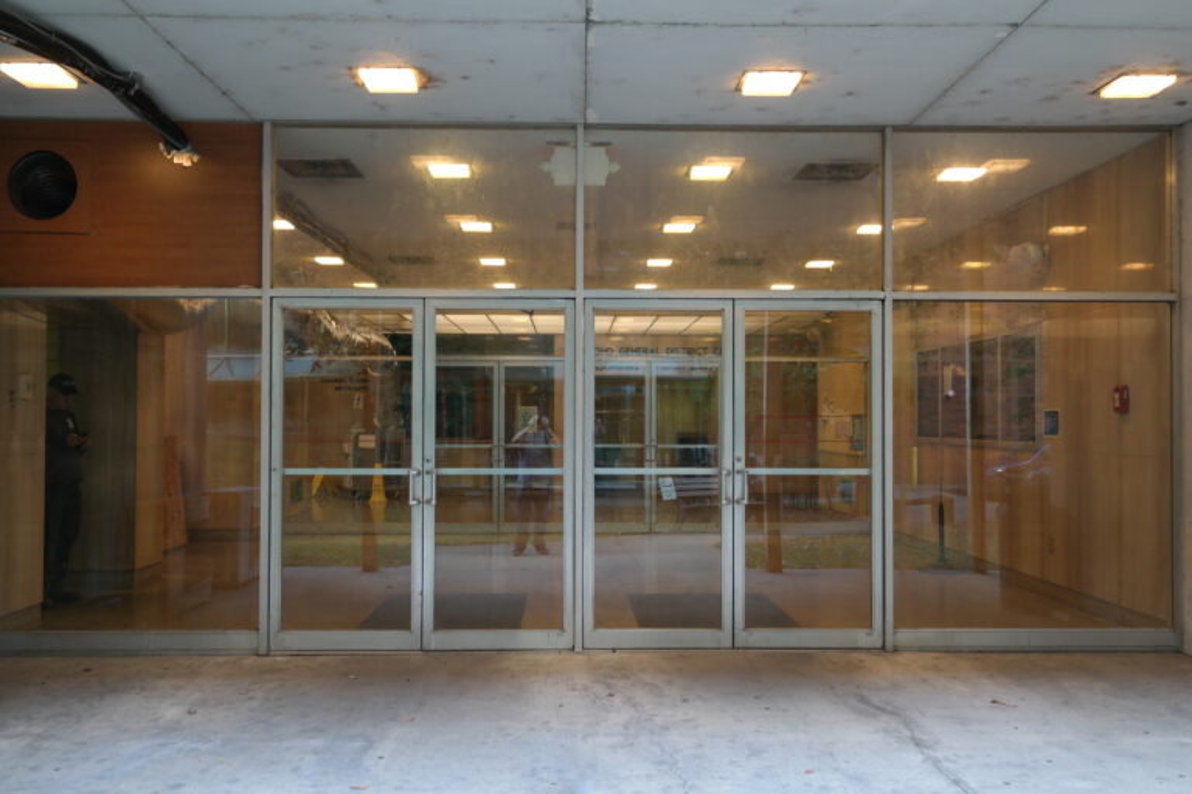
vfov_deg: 43.6
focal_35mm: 30
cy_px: 397
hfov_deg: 61.9
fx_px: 993
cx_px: 596
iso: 400
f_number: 3.5
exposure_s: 1/40
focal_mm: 20
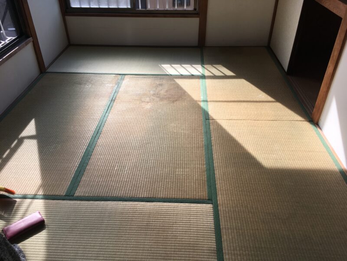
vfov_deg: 48.2
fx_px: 291
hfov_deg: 61.7
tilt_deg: -36.2
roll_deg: +2.5
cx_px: 174
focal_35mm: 29
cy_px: 130
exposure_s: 1/375
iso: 25
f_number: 2.2
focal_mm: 4.15
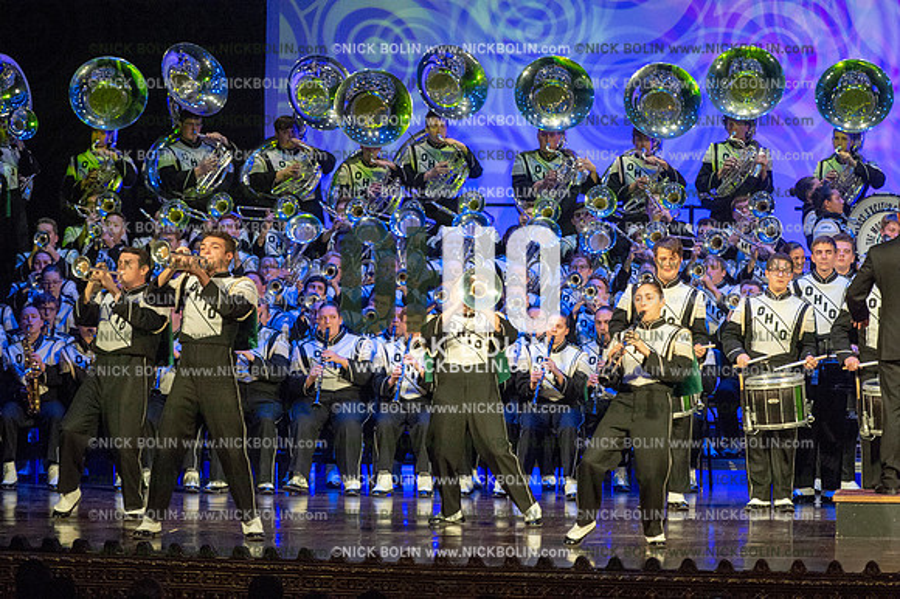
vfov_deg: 7.0
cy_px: 300
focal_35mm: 195
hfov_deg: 10.6
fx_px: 4872
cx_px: 450
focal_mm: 195
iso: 8000
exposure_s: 1/320
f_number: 5.6
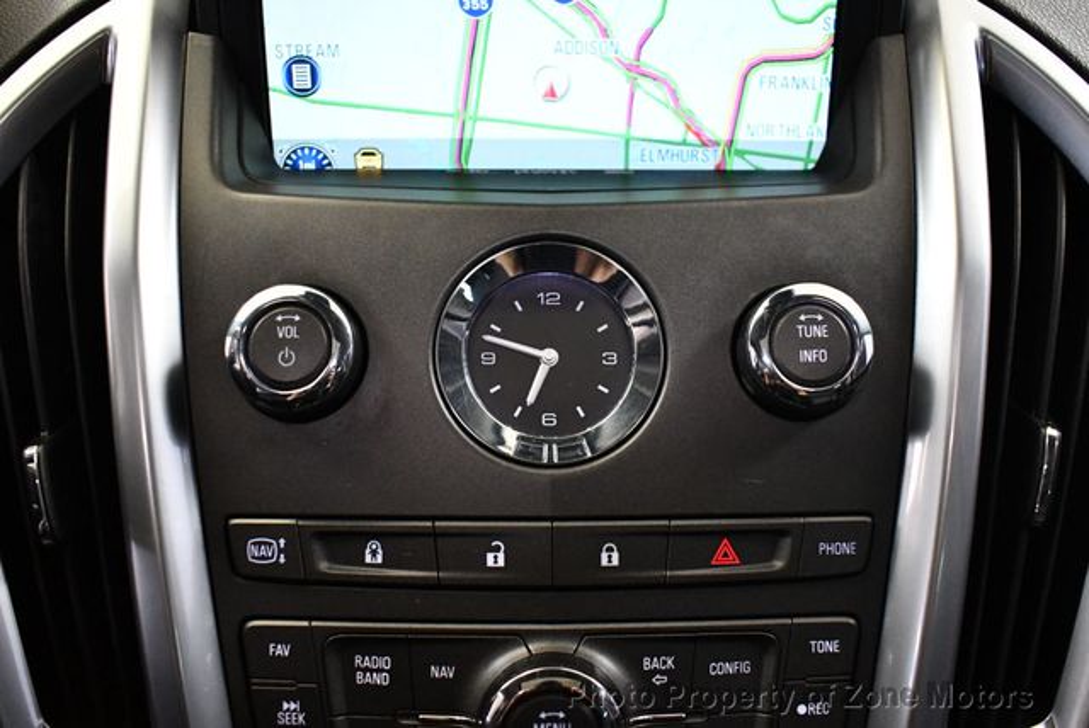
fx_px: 1090
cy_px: 364
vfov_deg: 36.9
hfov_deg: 53.1
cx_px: 544
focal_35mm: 36
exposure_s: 1/100
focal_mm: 18
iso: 3200
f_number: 3.5
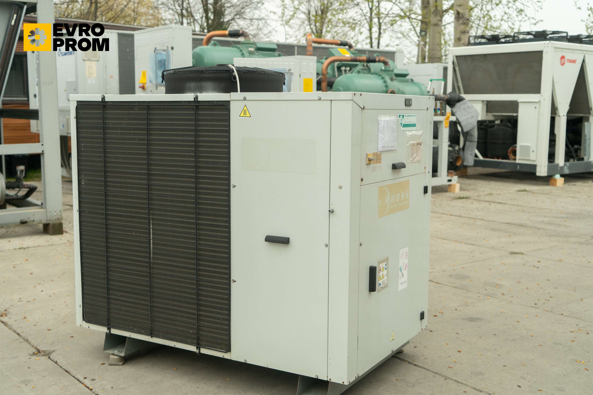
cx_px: 296
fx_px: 659
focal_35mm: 40
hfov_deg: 48.5
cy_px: 198
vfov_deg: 33.4
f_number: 4
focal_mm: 40
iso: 500
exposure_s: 1/1000
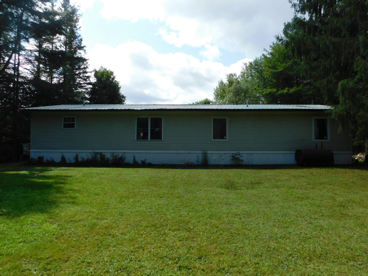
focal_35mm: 23
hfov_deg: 73.9
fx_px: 245
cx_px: 184
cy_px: 138
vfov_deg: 58.9
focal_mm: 4
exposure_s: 1/1500
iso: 125
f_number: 3
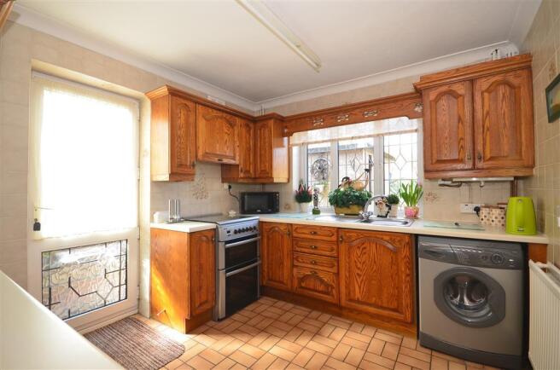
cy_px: 185
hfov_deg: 95.1
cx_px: 280
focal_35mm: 16
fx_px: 256
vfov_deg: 71.8
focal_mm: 11
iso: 200
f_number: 7.1
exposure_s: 1/20
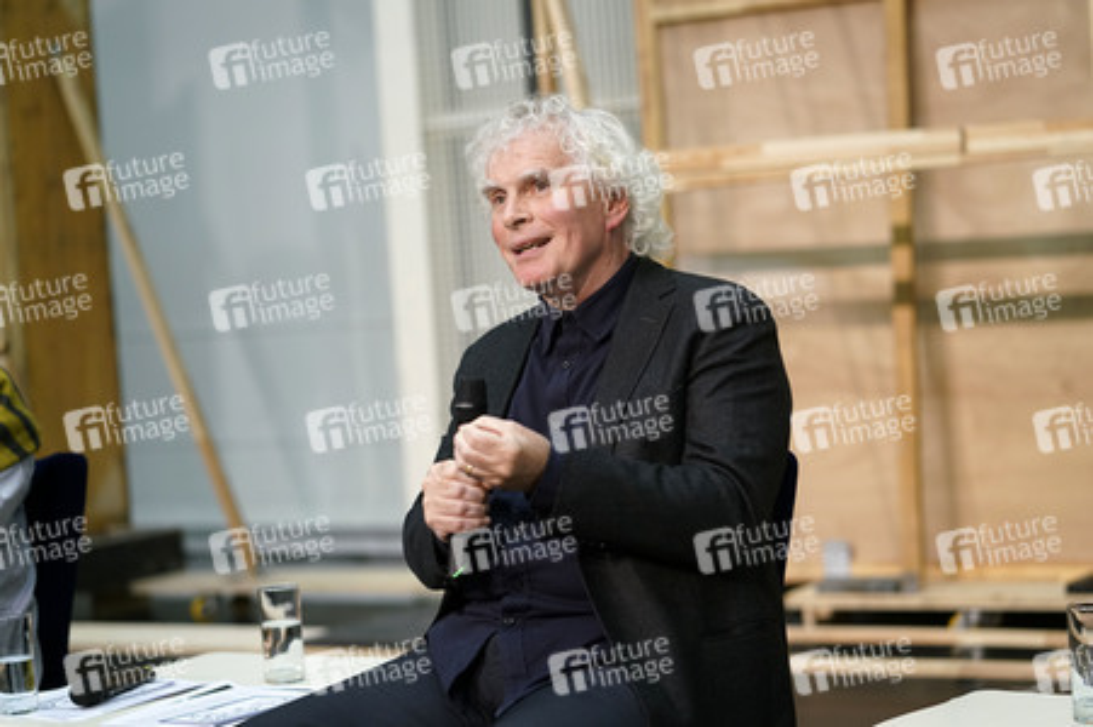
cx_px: 546
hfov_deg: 23.9
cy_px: 364
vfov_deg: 16.0
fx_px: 2579
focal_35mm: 85
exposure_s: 1/200
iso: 1600
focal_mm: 85
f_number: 2.8
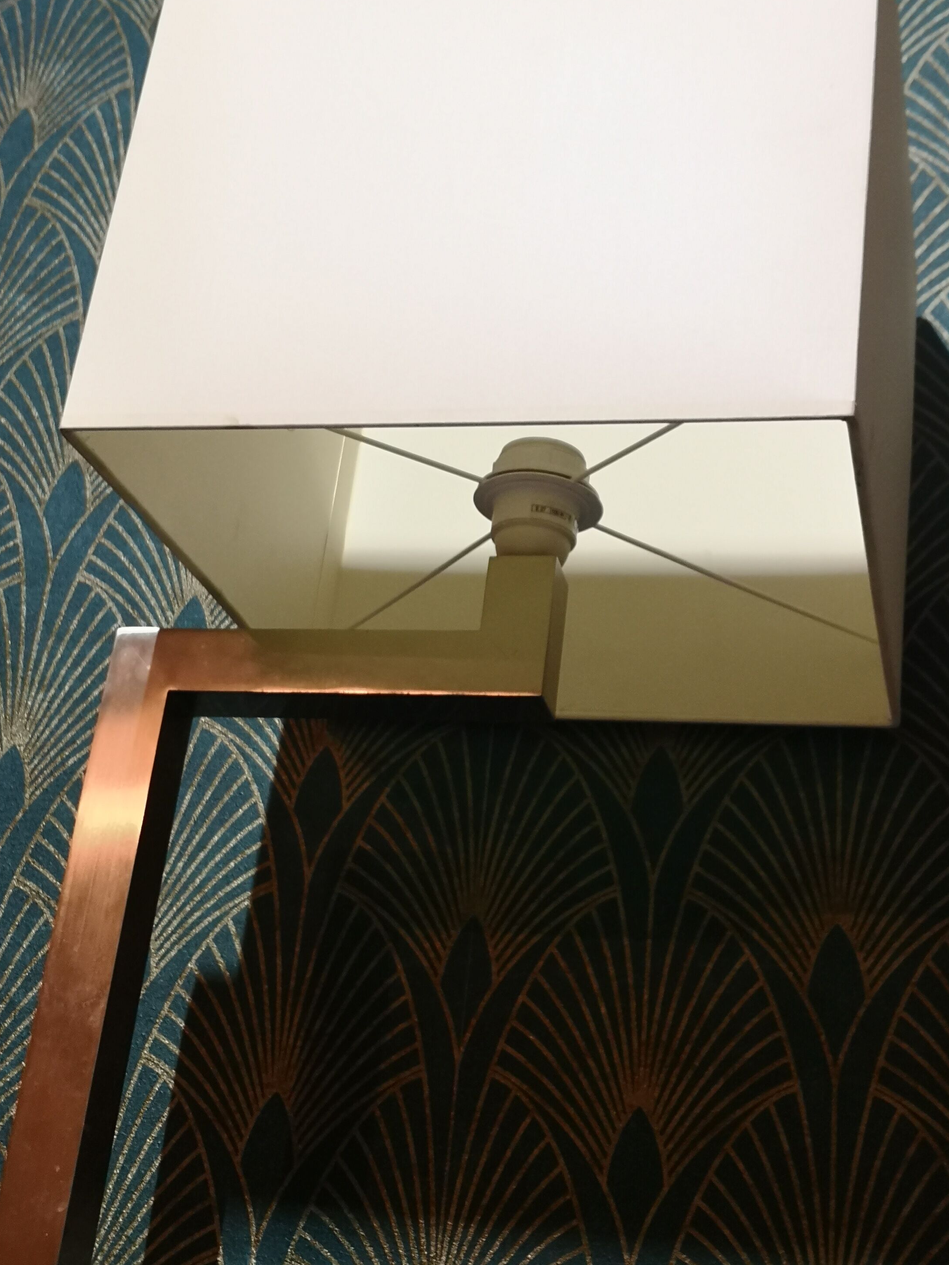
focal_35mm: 49
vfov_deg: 38.9
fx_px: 1791
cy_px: 591
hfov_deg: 29.6
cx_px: 536
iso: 160
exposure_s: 1/33.3
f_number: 1.8
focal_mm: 3.95
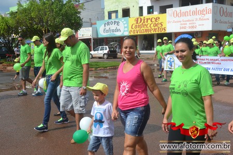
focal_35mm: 42
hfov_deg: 46.4
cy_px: 78
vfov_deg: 31.9
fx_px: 272
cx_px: 116
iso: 100
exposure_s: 1/320
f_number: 9
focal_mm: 28
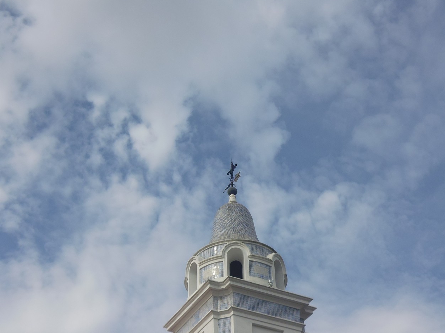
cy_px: 170
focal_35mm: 67
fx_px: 861
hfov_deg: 29.0
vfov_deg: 21.9
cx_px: 215
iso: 125
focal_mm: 10.6
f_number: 14
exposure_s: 1/80
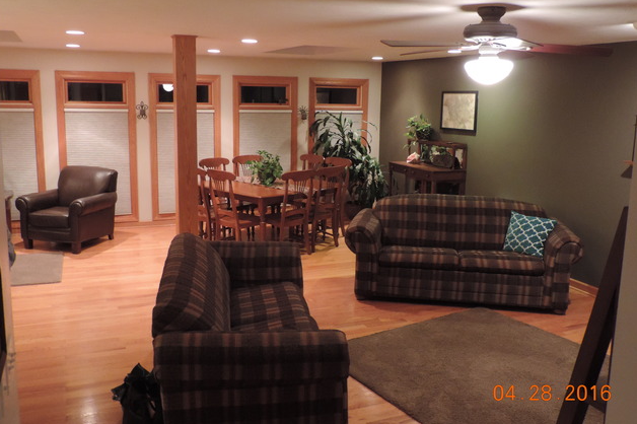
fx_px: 619
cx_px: 316
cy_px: 201
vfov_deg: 37.8
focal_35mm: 35
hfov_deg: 54.5
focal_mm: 5.8
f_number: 3.2
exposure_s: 1/13
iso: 720
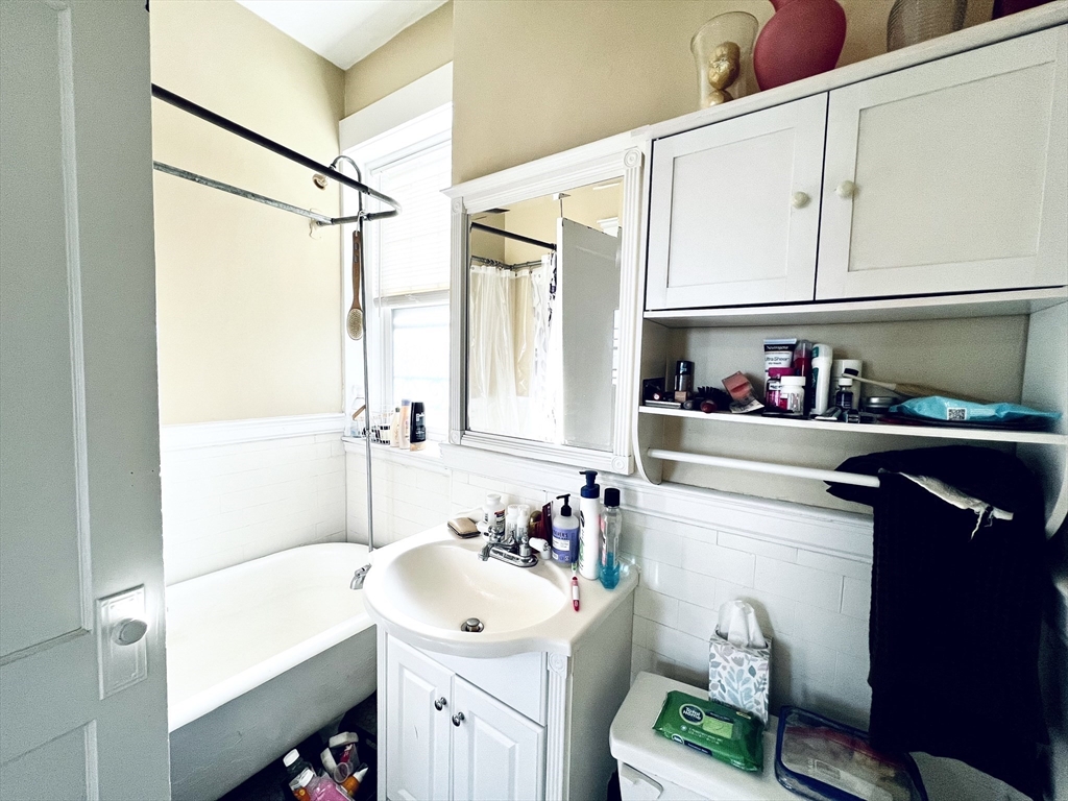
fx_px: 401
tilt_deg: -4.2
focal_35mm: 13
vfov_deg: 89.9
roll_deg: -1.0
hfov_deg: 106.2
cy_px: 400
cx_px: 534
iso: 125
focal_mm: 1.57
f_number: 1.8
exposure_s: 1/120
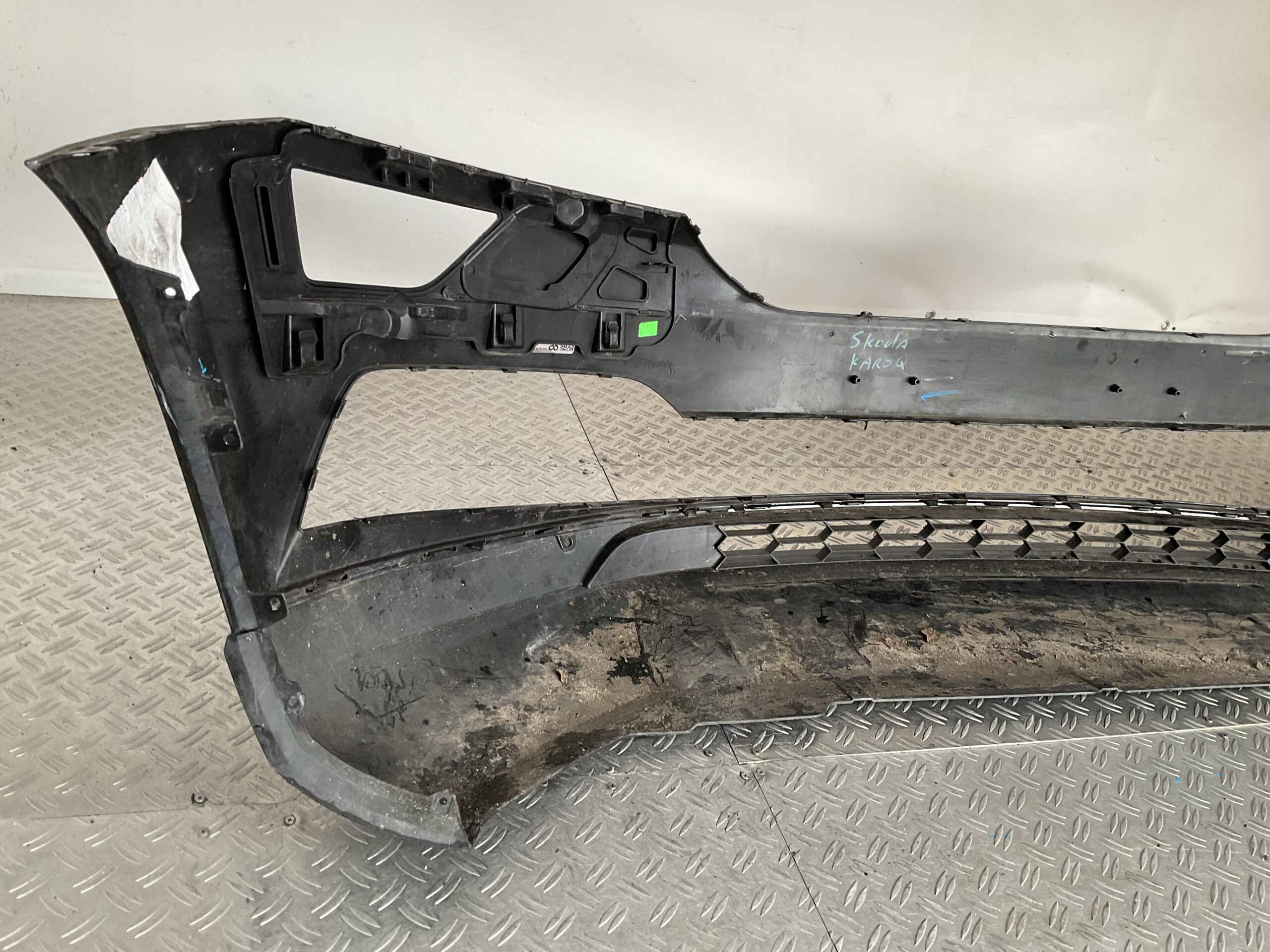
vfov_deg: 48.2
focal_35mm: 29
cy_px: 476
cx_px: 635
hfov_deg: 61.7
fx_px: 1064
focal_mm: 3
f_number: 1.8
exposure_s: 1/50
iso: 32
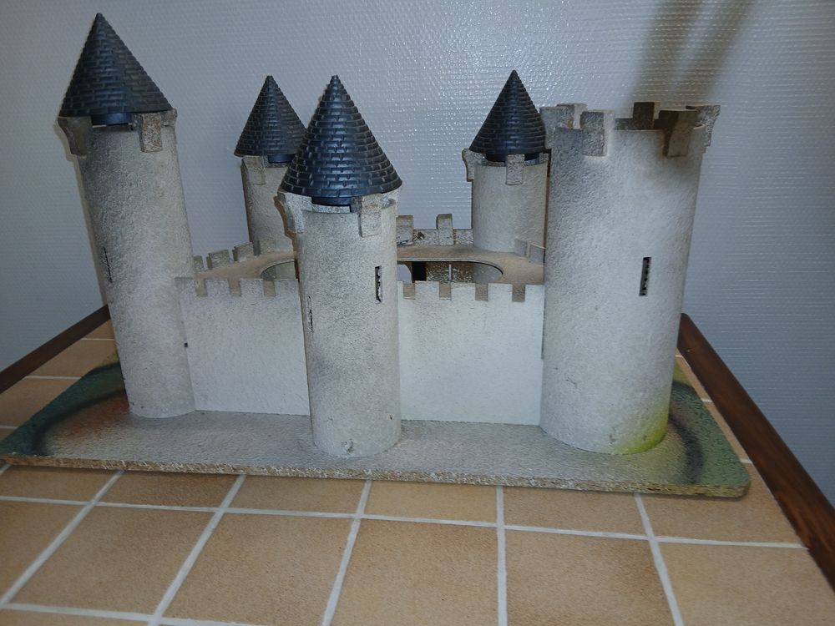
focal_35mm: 26
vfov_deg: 53.1
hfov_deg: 67.3
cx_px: 418
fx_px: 627
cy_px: 313
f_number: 1.8
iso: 64
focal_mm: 3.98
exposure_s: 1/50
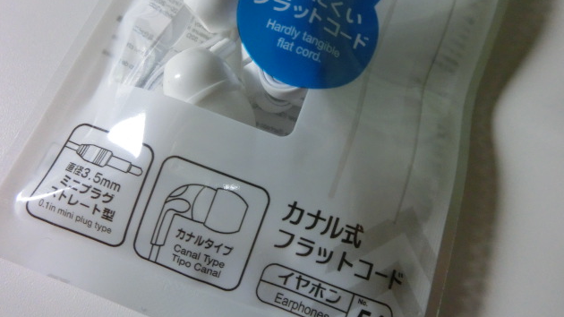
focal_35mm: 31
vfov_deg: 37.7
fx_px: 463
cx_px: 285
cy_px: 133
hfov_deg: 62.6
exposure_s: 1/125
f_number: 3
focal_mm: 5
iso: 500
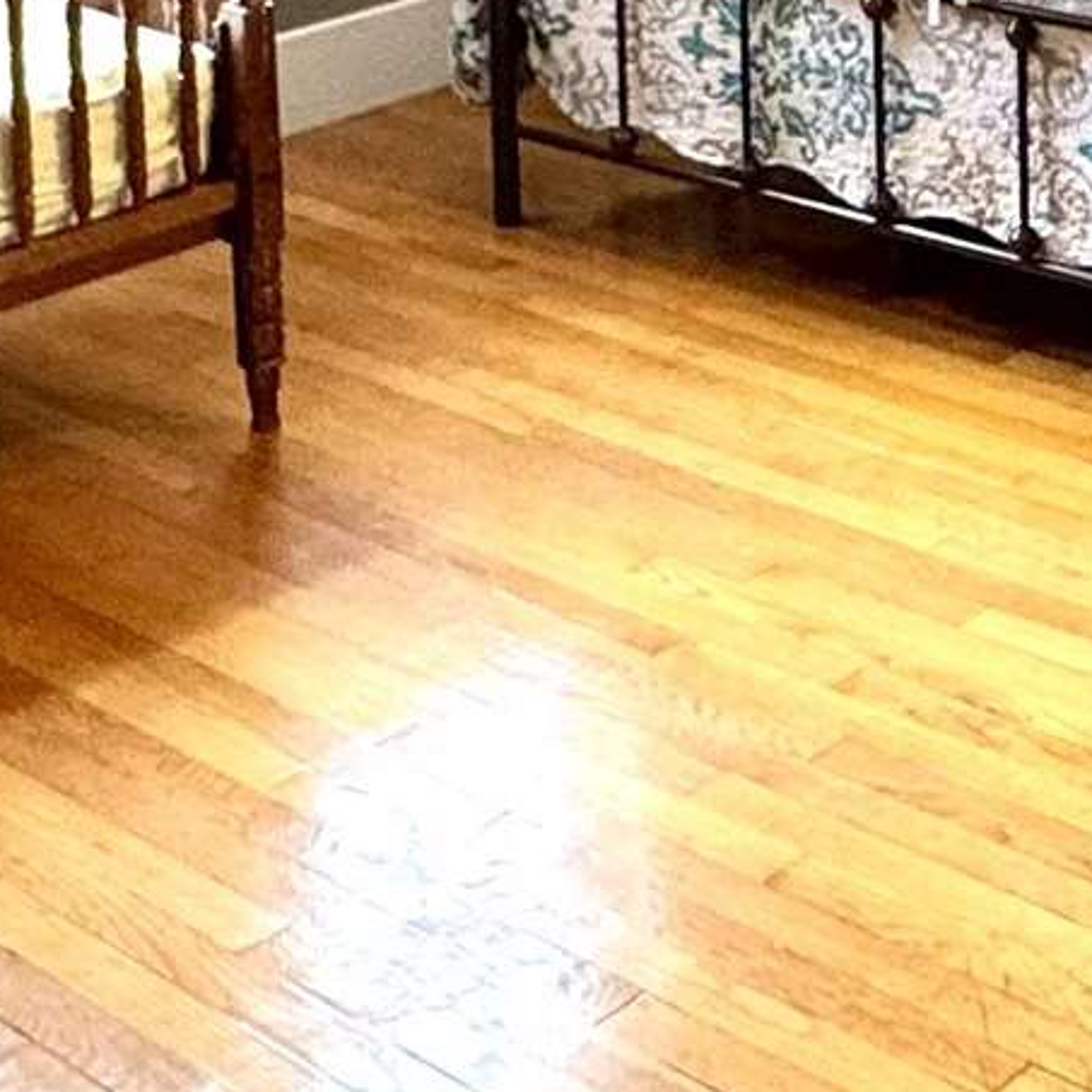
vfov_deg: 18.5
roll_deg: +1.4
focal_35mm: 84
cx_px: 947
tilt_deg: -5.8
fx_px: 2998
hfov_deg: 20.3
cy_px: -499
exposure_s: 1/60
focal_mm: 2.22
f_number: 2.2
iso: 200
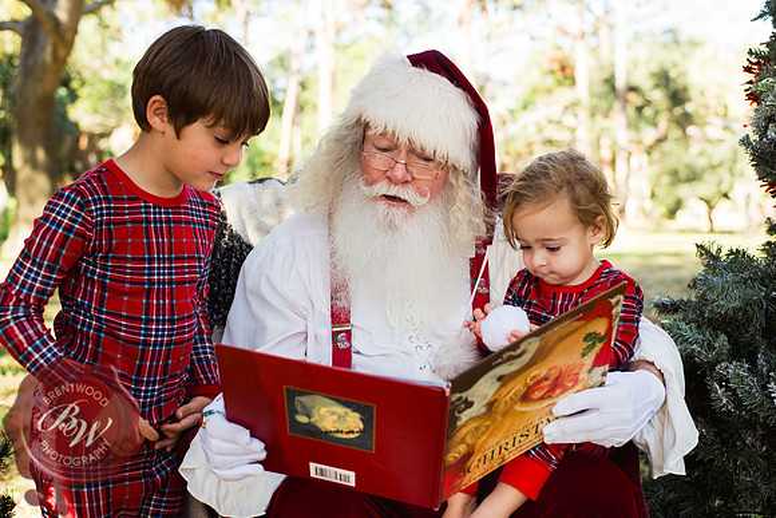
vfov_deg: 27.0
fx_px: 1078
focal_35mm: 50
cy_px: 259
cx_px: 388
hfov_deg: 39.6
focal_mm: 50
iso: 125
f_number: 4
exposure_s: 1/125
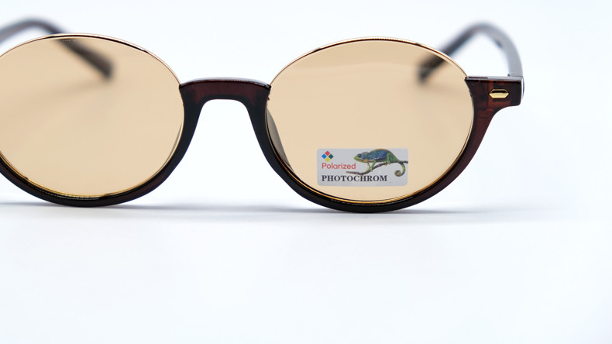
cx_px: 246
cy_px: 91
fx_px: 1785
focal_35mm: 110
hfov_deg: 19.4
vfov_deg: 11.0
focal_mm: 55
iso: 160
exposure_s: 1/170
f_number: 4
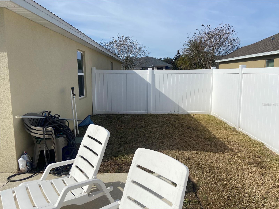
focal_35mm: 26
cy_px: 104
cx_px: 140
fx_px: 210
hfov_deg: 67.3
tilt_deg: -9.5
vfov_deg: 53.1
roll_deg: +1.2
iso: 32
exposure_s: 1/5236
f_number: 1.8
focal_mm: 4.25
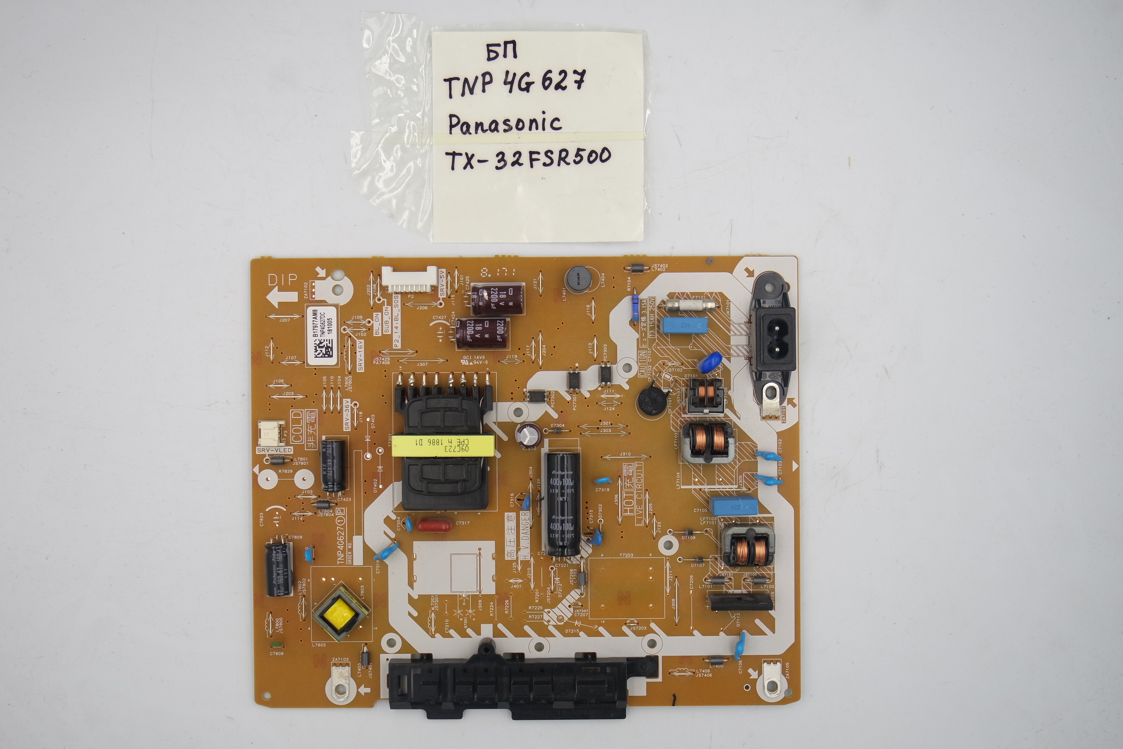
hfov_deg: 48.5
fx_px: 1248
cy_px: 374
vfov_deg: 33.4
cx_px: 562
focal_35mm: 40
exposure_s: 1/100
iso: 160
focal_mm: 15
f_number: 5
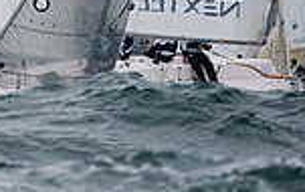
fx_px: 8777
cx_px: -218
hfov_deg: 2.0
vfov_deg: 1.3
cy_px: -105
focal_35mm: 1054
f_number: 4
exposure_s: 1/1250
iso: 500
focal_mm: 270
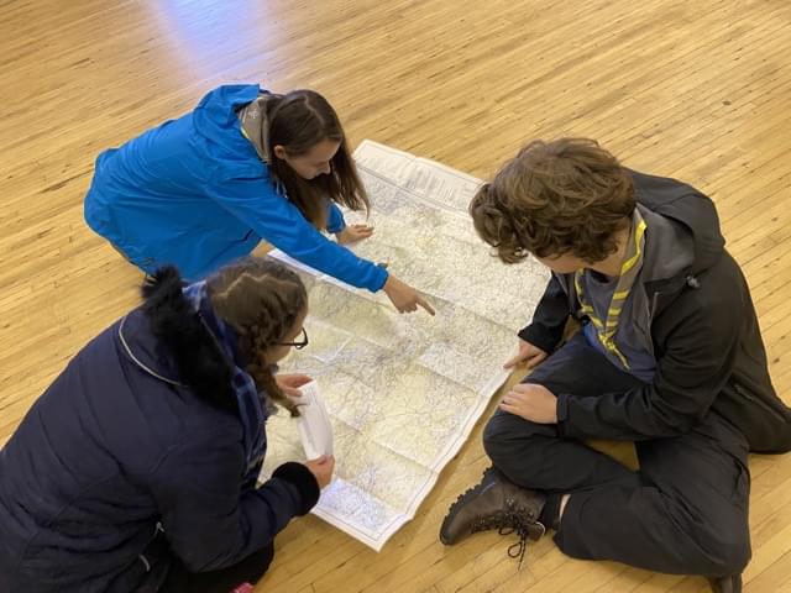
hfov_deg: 67.3
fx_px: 594
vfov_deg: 53.1
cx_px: 396
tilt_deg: -48.1
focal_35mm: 26
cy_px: 296
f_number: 1.8
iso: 320
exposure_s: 1/50
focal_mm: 4.25
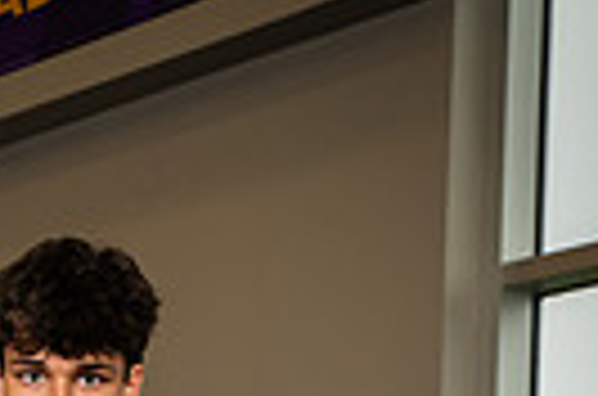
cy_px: 968
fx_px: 2585
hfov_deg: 13.1
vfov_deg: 8.0
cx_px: 63
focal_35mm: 156
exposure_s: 1/250
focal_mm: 46
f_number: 5.6
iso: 500
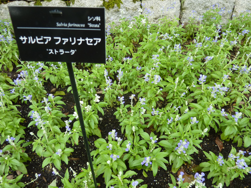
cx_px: 126
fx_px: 181
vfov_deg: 54.9
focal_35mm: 25
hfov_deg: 69.4
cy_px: 94
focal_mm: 4.1
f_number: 3.3
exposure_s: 1/30
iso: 125
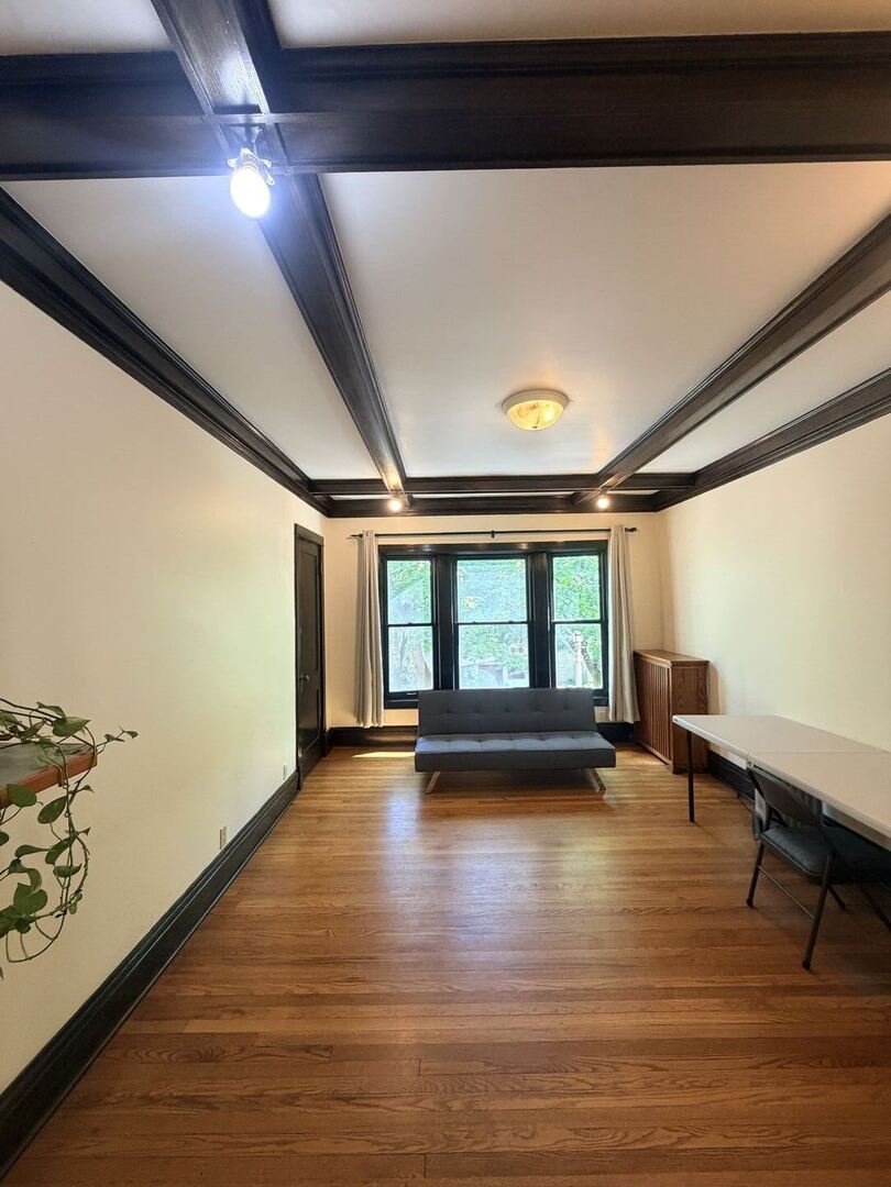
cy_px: 594
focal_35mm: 14
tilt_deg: +2.4
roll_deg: +1.1
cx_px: 446
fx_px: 480
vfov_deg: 102.1
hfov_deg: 85.7
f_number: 2.2
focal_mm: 2.22
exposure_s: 1/60
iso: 320
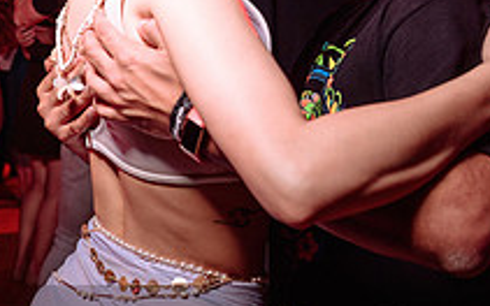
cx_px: 3
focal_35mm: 95
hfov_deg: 21.1
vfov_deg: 13.6
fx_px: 1269
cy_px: 18
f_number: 3.5
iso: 800
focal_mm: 32
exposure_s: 1/125
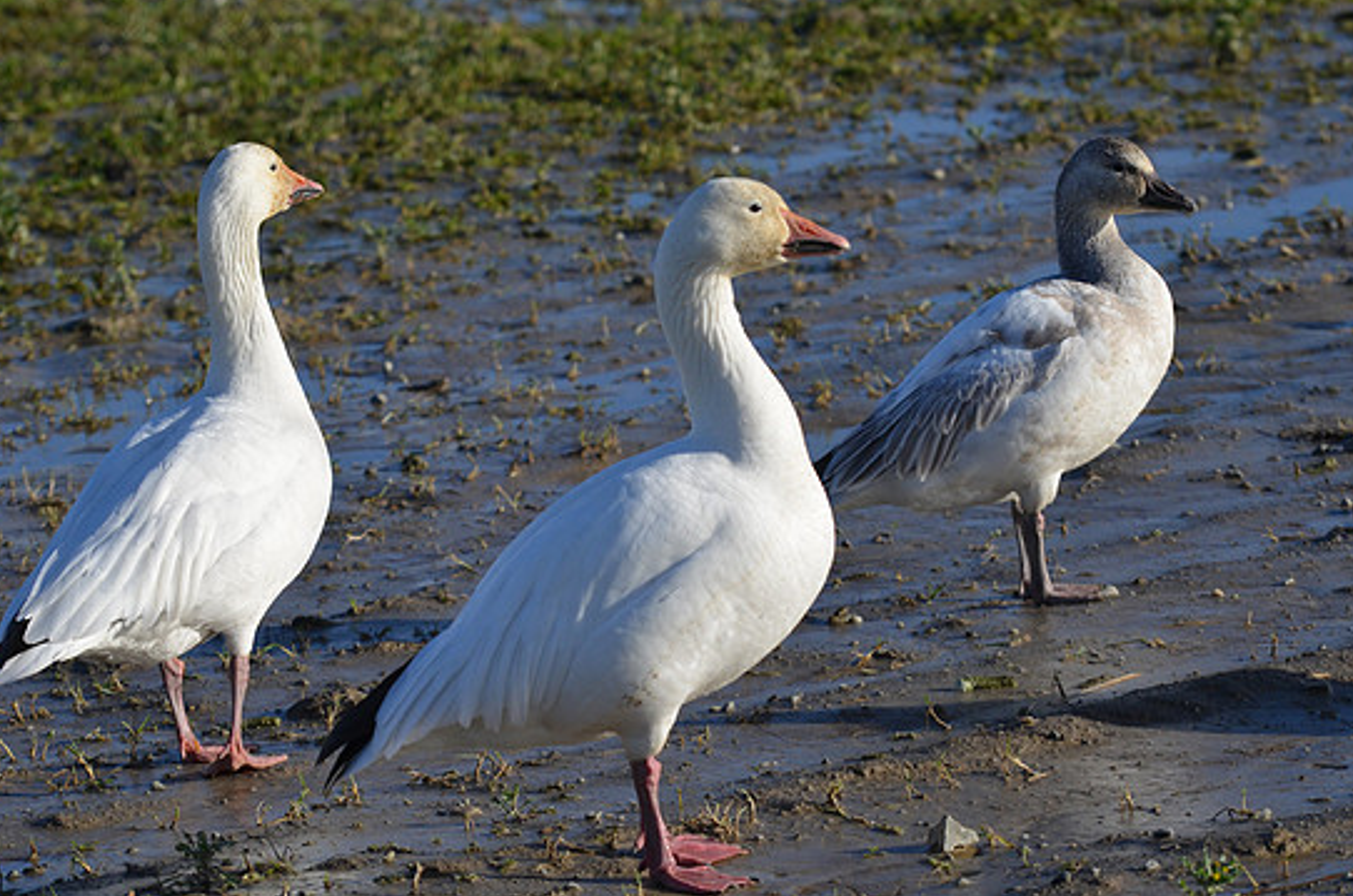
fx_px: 10239
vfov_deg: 5.0
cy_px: 422
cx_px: 647
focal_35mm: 273
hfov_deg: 7.6
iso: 400
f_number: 7.1
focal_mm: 170
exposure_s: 1/2000
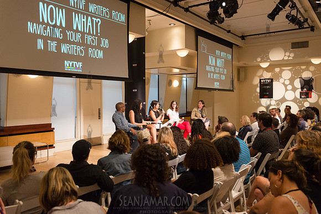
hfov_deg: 58.7
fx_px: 285
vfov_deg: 41.1
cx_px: 160
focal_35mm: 32
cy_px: 107
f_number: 4
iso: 2500
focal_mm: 32
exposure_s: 1/200
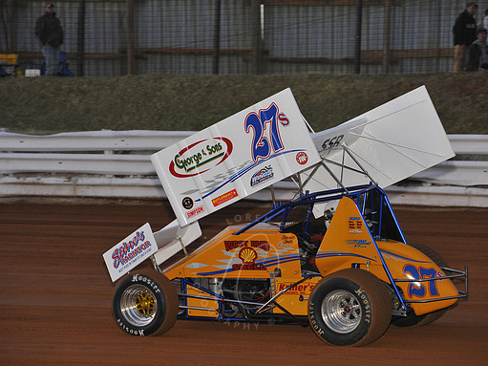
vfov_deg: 8.8
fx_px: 2382
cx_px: 248
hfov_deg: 11.7
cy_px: 183
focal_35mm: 169
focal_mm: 155
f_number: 6.3
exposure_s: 1/250
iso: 800
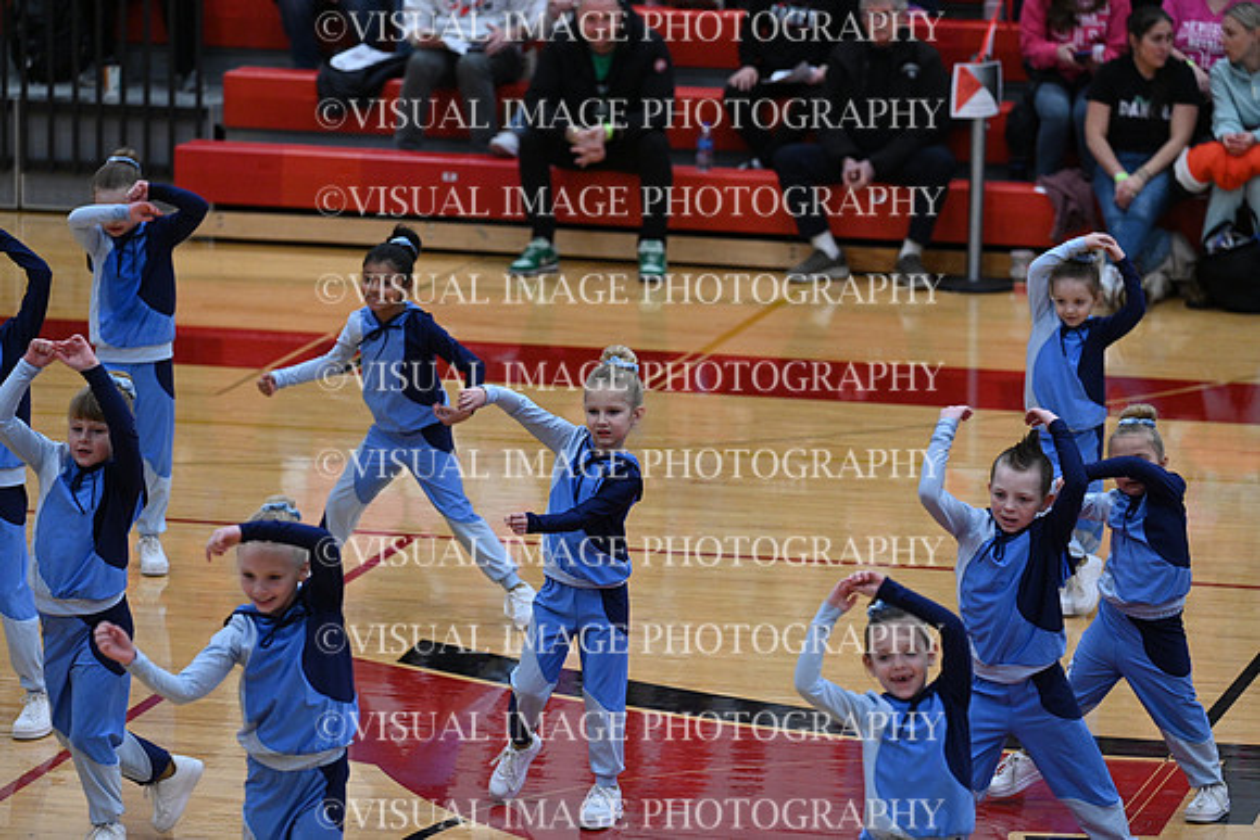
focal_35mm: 200
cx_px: 630
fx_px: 7001
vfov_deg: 6.9
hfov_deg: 10.3
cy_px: 420
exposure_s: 1/400
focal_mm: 200
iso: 4000
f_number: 4
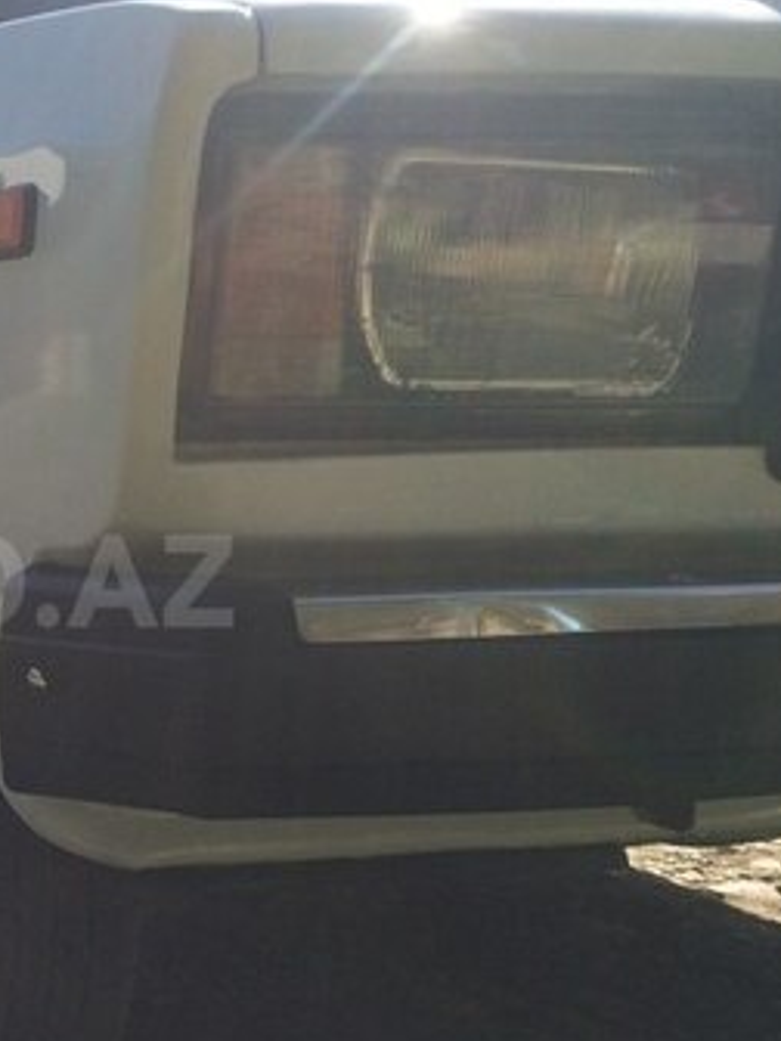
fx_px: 1715
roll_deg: -1.1
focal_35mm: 57
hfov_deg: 24.0
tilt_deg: -4.8
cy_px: 581
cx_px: -84
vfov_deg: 33.7
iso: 32
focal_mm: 4.15
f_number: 2.2
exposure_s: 1/1642
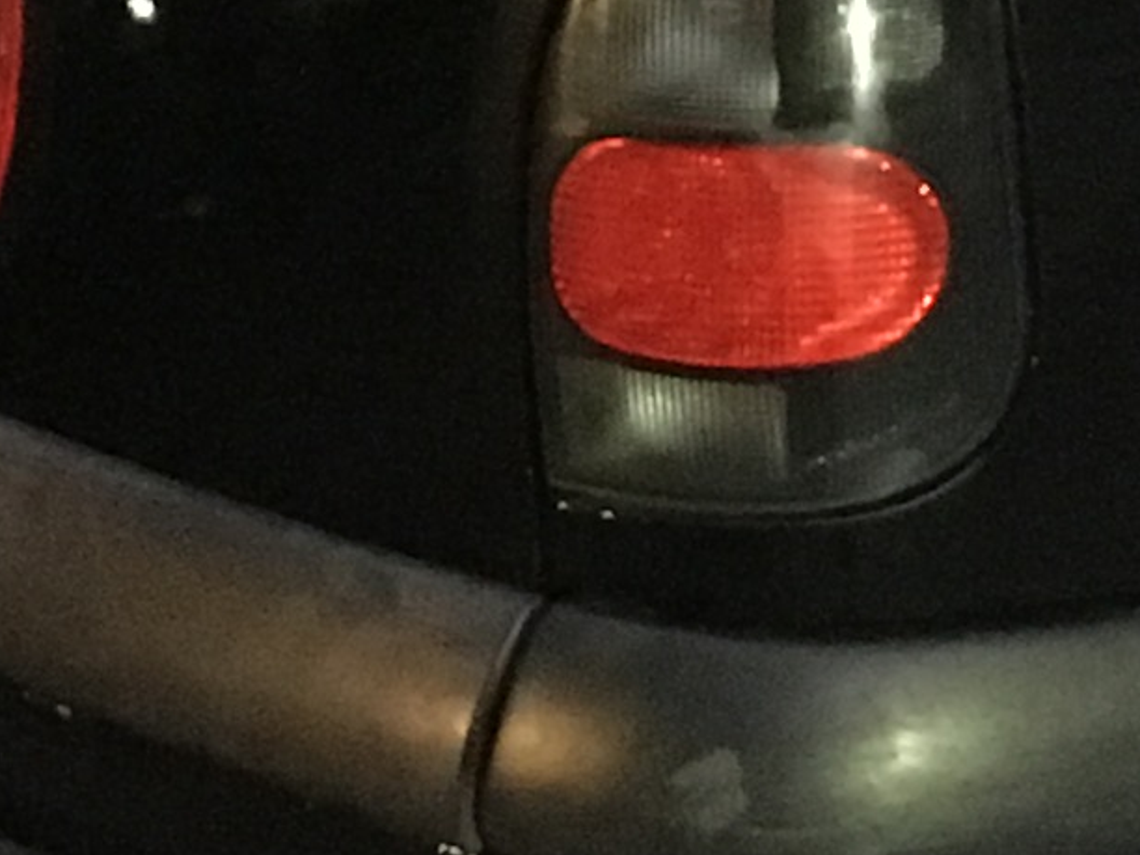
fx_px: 6290
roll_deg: -0.5
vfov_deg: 7.7
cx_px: 1146
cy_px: -305
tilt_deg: -13.3
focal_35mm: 191
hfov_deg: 10.3
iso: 1000
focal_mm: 4.15
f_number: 2.2
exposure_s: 1/17
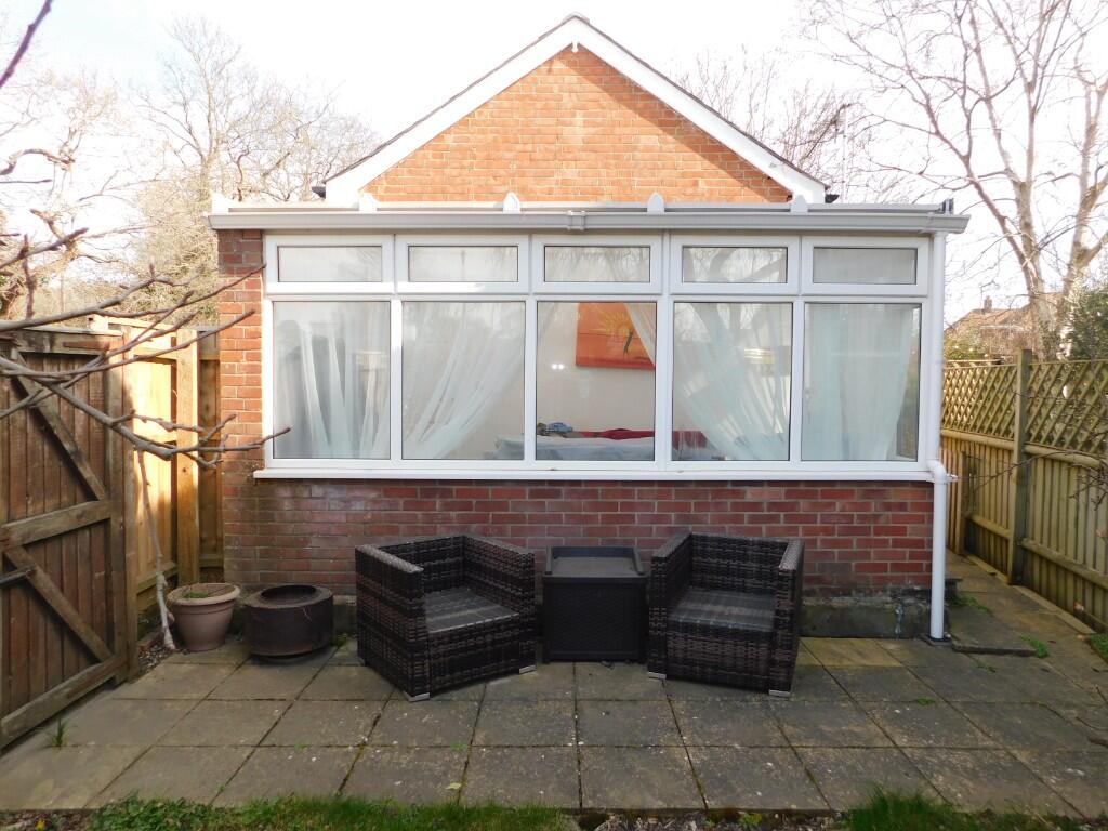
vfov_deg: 58.9
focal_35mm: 23
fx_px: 736
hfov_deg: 73.9
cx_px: 554
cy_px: 416
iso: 125
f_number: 3
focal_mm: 4
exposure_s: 1/400
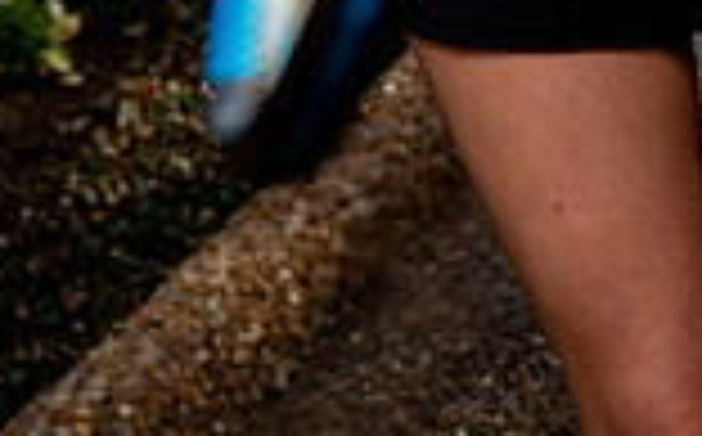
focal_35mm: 150
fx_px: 2866
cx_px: 464
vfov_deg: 8.1
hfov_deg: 13.9
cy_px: -566
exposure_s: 1/1250
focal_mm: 51
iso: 100
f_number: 4
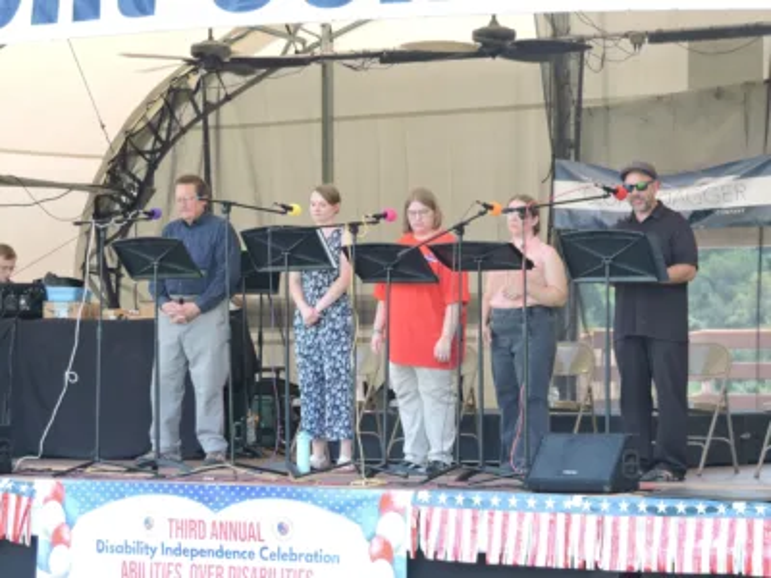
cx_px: 386
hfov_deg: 16.4
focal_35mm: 120
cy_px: 289
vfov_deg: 12.3
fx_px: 2673
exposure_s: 1/100
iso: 125
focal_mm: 21.4
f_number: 4.2
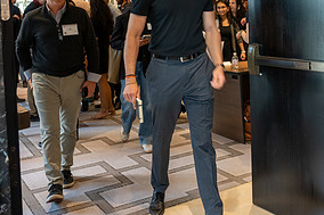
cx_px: 228
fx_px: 441
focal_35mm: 49
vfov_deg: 26.8
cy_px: 35
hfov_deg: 39.6
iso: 1600
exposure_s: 1/50
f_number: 4
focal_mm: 24
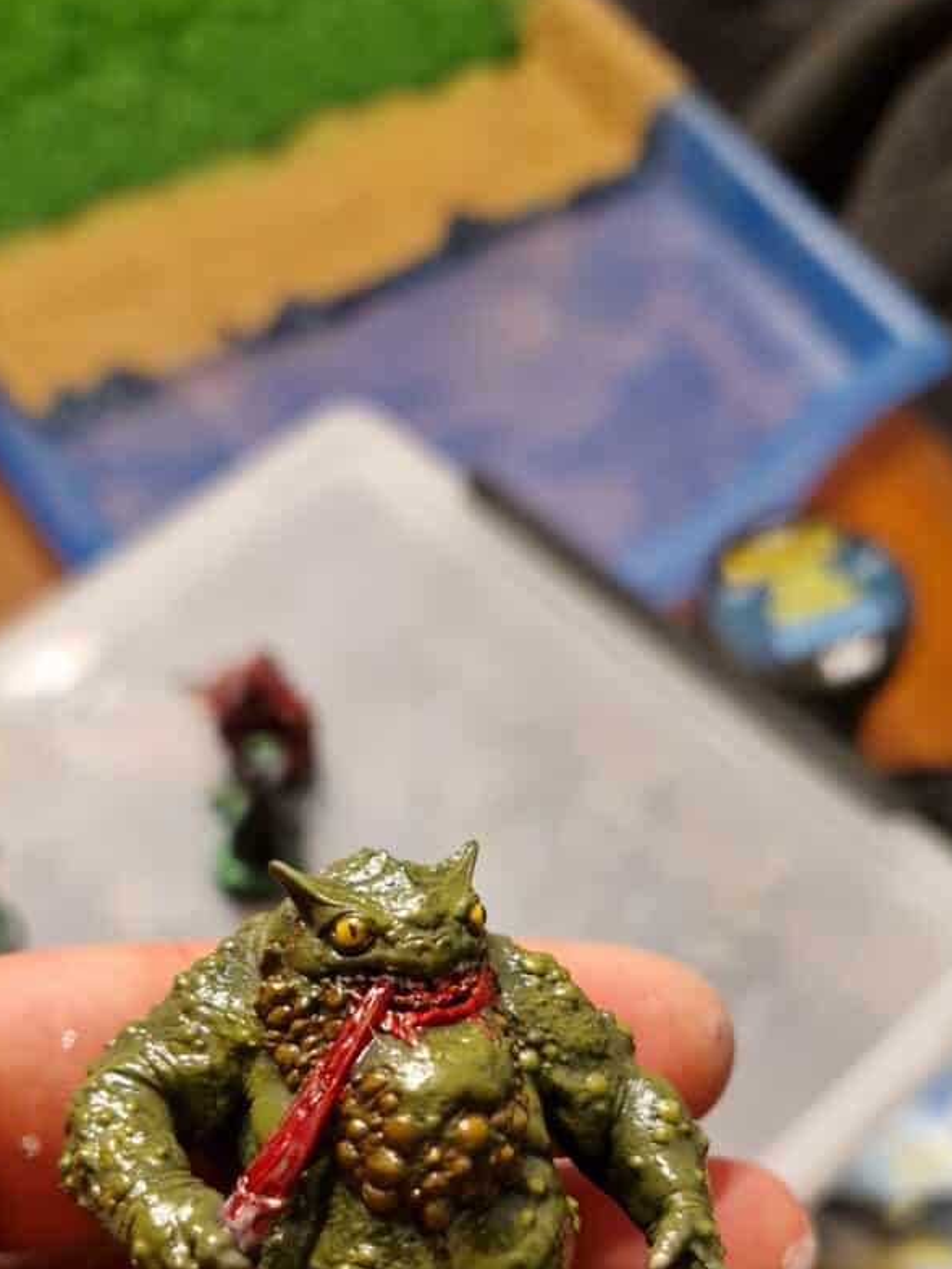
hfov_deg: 32.2
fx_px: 1650
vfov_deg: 39.6
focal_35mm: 45
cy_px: 1091
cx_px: 449
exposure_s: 1/50
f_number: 1.8
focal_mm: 5.4
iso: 500
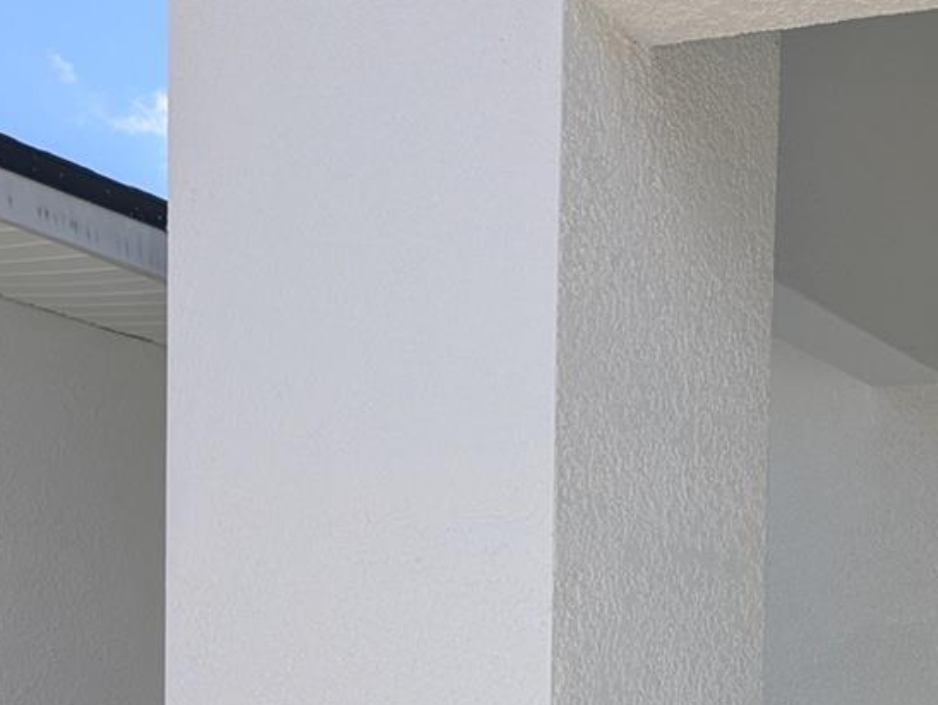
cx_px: 960
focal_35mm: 70
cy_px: 921
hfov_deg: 26.2
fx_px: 1898
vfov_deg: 19.4
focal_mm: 6.9
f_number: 1.68
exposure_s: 1/786
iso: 20
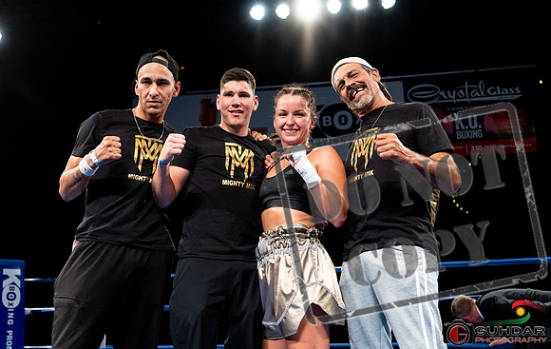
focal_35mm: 44
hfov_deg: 45.3
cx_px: 268
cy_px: 160
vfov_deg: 29.6
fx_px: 660
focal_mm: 42
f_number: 4
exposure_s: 1/1000
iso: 3200
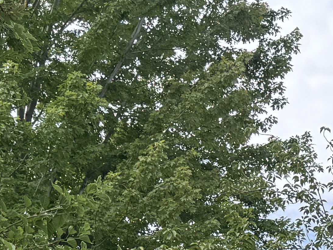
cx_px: 477
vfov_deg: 10.1
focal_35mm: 126
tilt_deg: +1.1
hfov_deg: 14.7
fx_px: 1212
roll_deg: +0.6
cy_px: 613
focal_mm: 6.76
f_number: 1.78
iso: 80
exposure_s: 1/1112
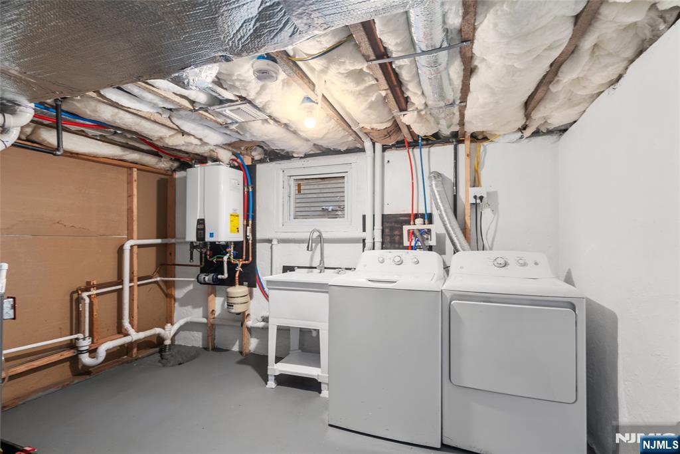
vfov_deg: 73.8
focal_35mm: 16
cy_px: 227
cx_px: 340
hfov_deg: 96.7
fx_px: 302
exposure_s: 2
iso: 160
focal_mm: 16
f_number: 9
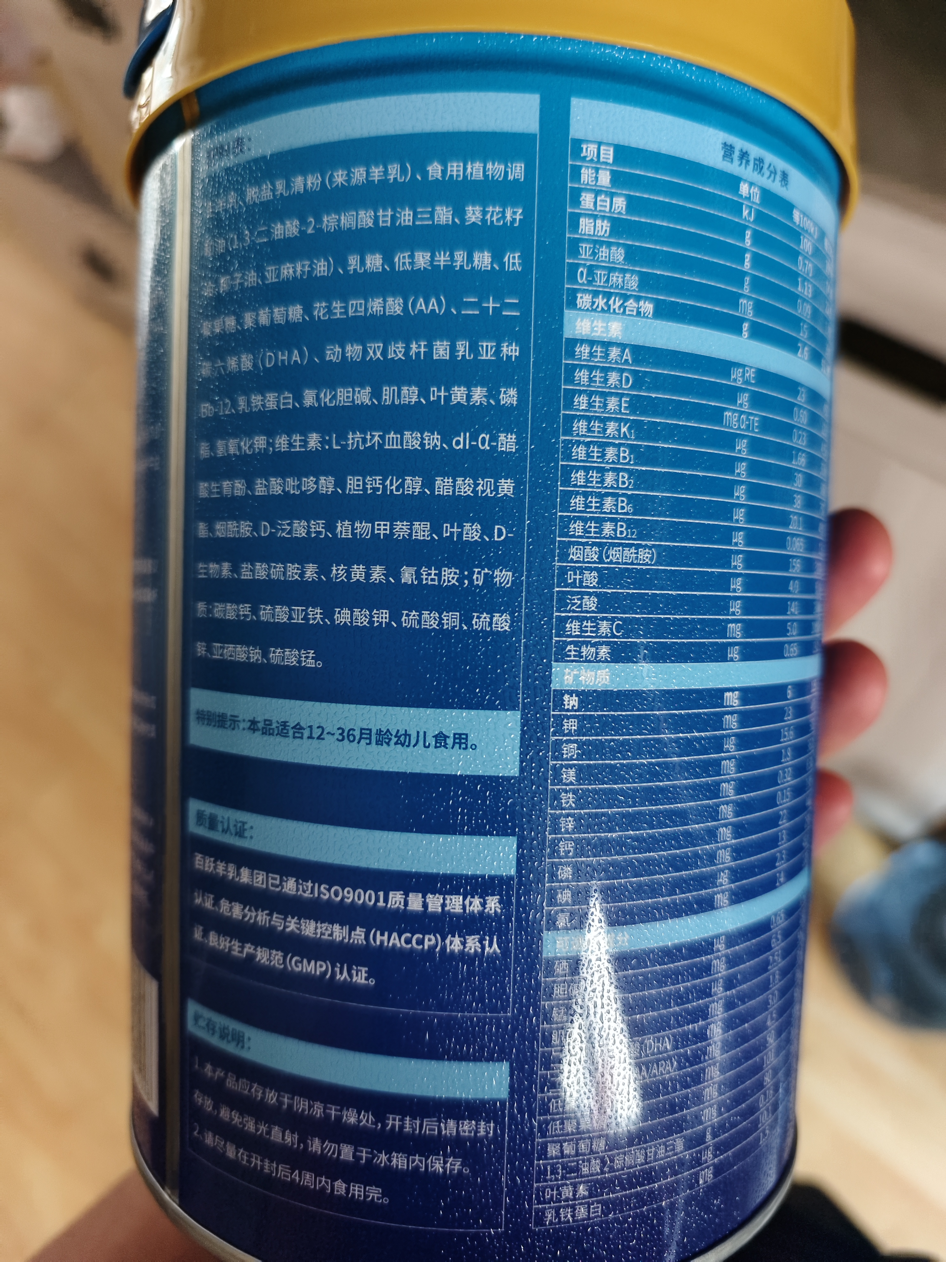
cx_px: 473
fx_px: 838
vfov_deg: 73.9
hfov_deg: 58.9
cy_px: 631
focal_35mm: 23
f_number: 1.68
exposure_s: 1/100
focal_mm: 6.45
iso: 51
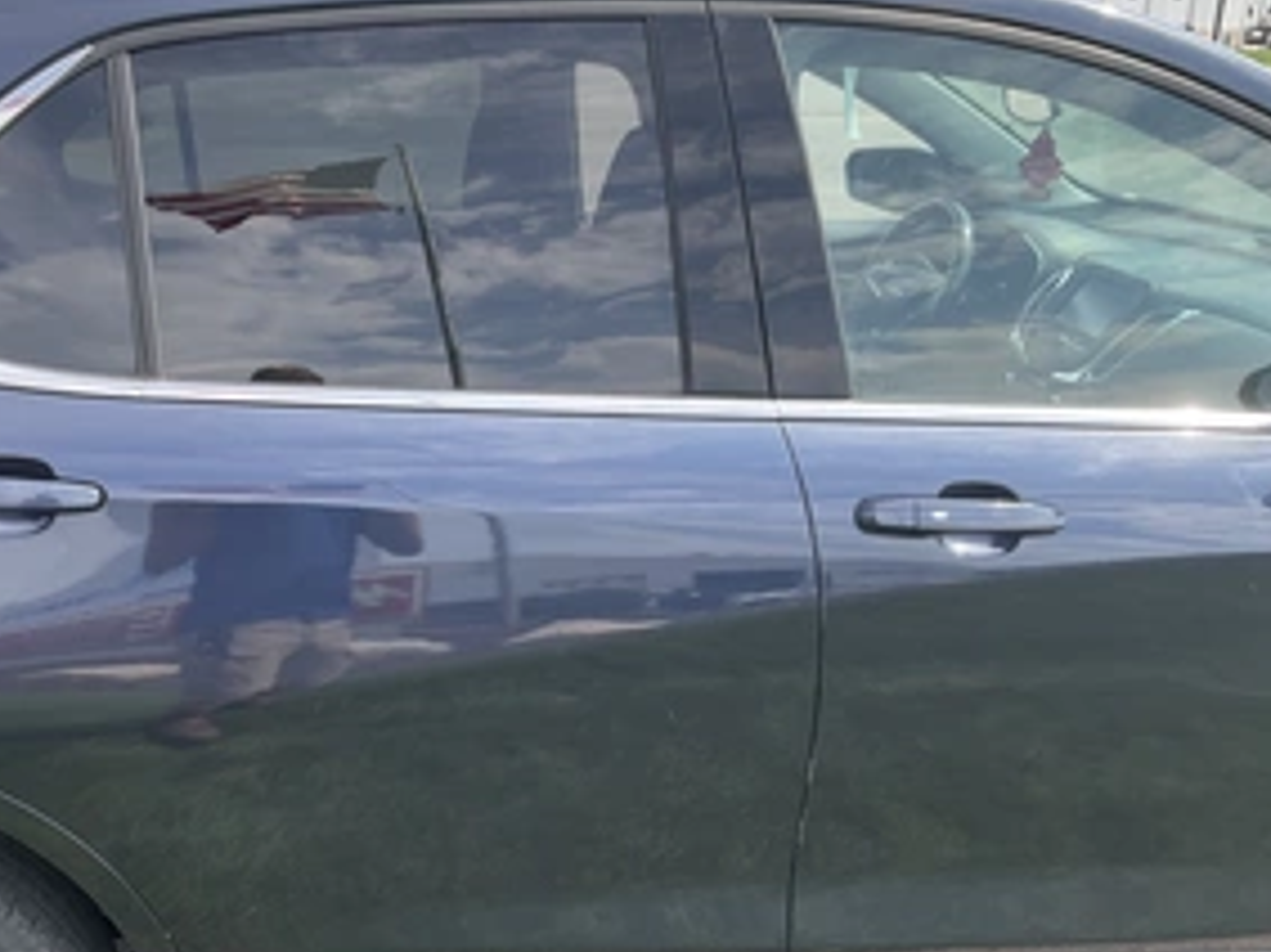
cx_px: 395
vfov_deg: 35.1
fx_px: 1505
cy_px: 543
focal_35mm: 41
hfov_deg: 44.9
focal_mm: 3
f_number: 1.8
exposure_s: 1/375
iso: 25
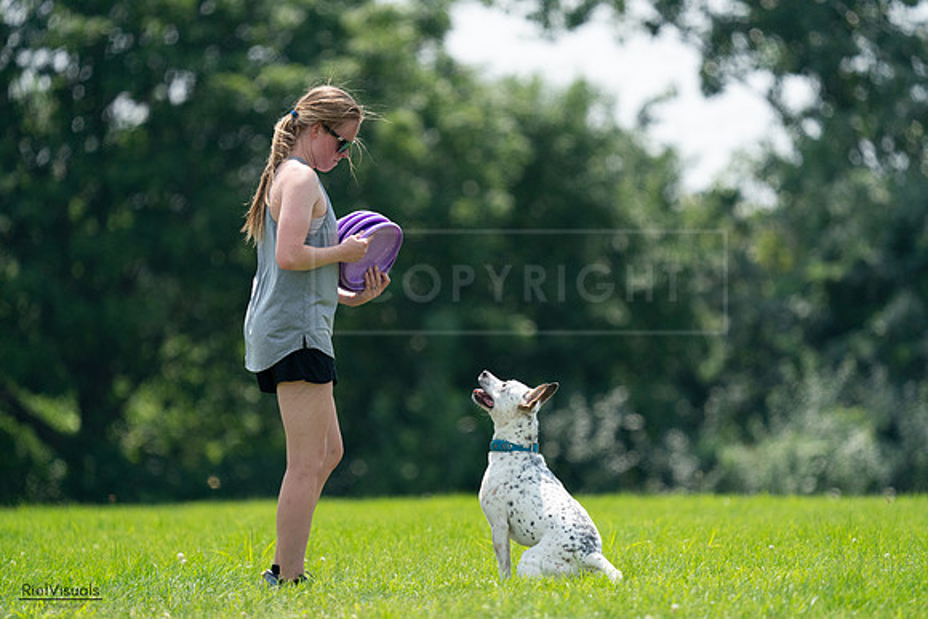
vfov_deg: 3.1
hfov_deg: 4.6
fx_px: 11447
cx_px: 464
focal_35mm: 444
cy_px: 310
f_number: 6.3
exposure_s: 1/4000
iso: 1600
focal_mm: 444
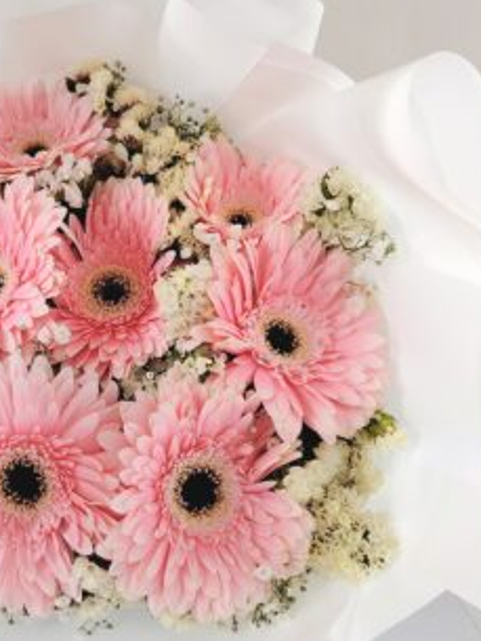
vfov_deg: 30.7
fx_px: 1166
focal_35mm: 63
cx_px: 130
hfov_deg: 23.1
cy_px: 301
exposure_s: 1/120
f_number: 1.75
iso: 319
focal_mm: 5.25
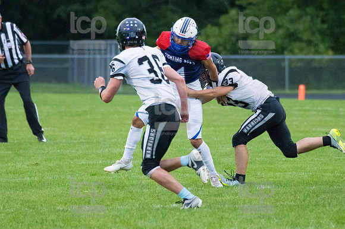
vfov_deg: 2.9
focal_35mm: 480
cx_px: 172
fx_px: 4597
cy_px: 114
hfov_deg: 4.3
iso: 6400
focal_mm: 320
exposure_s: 1/2000
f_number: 5.6
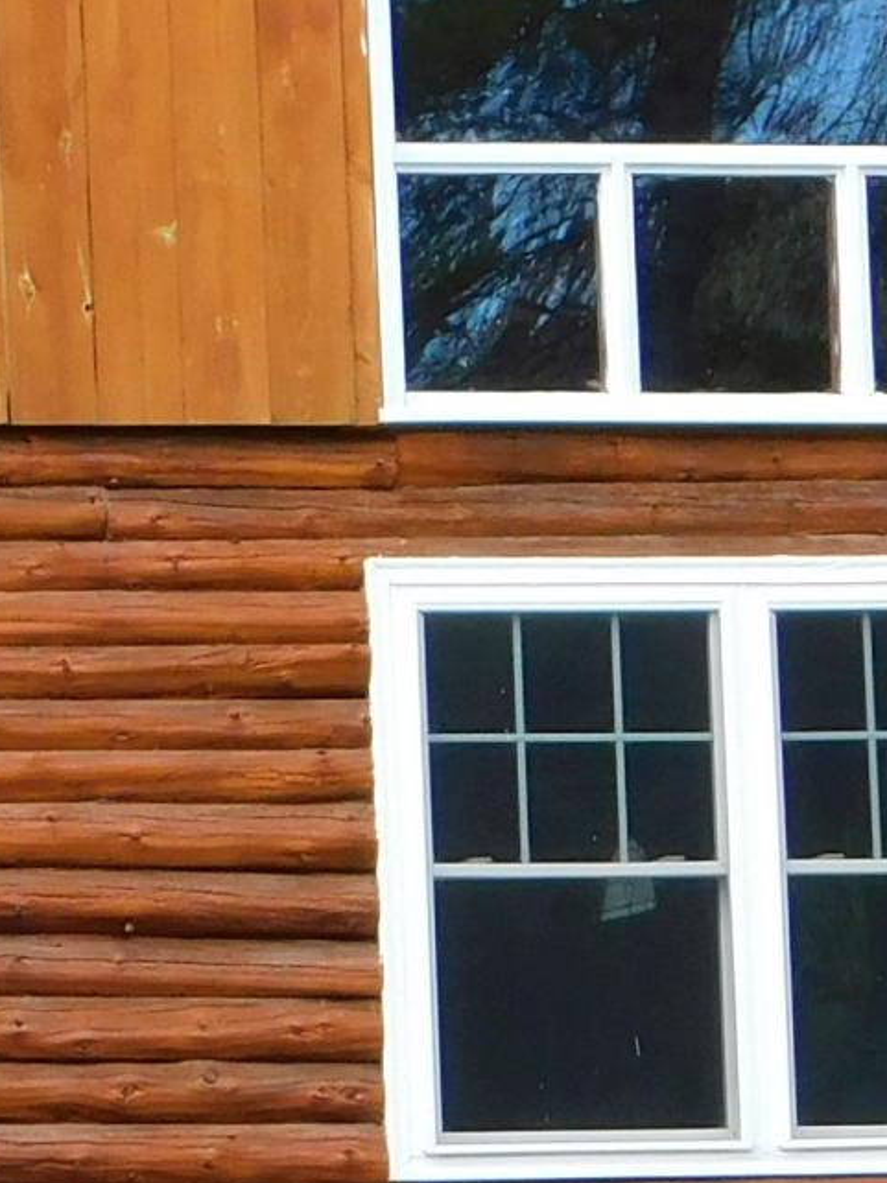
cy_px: 582
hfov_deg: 4.4
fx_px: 11350
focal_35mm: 332
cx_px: -769
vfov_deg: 6.0
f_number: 4.3
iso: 125
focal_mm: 12.6
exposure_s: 1/160
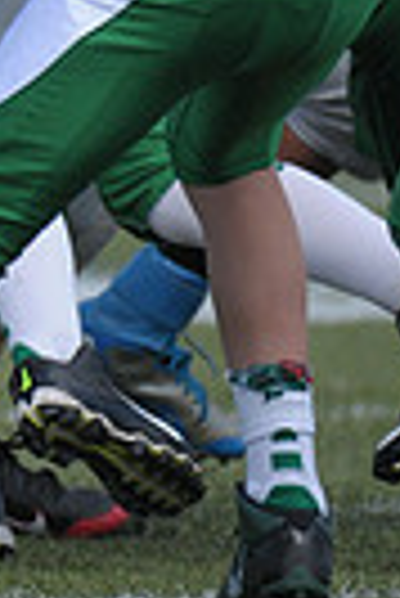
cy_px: -169
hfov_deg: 0.6
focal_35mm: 2220
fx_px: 36901
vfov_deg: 0.9
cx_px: -858
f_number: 4
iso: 500
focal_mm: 340
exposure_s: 1/2500
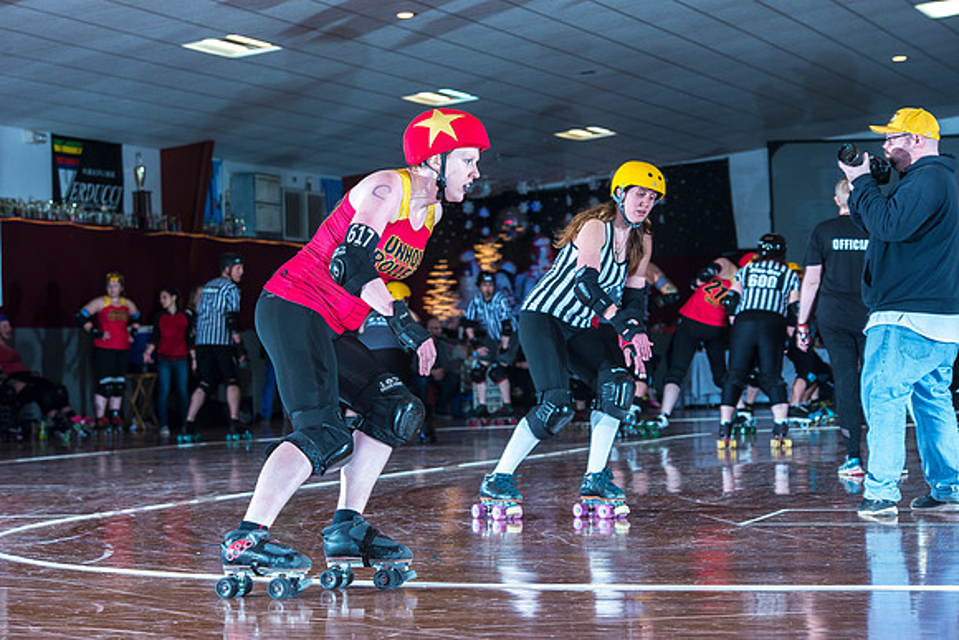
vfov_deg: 13.0
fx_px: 2798
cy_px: 320
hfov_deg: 19.5
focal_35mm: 105
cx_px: 480
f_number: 7.1
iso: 800
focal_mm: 105
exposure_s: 1/160
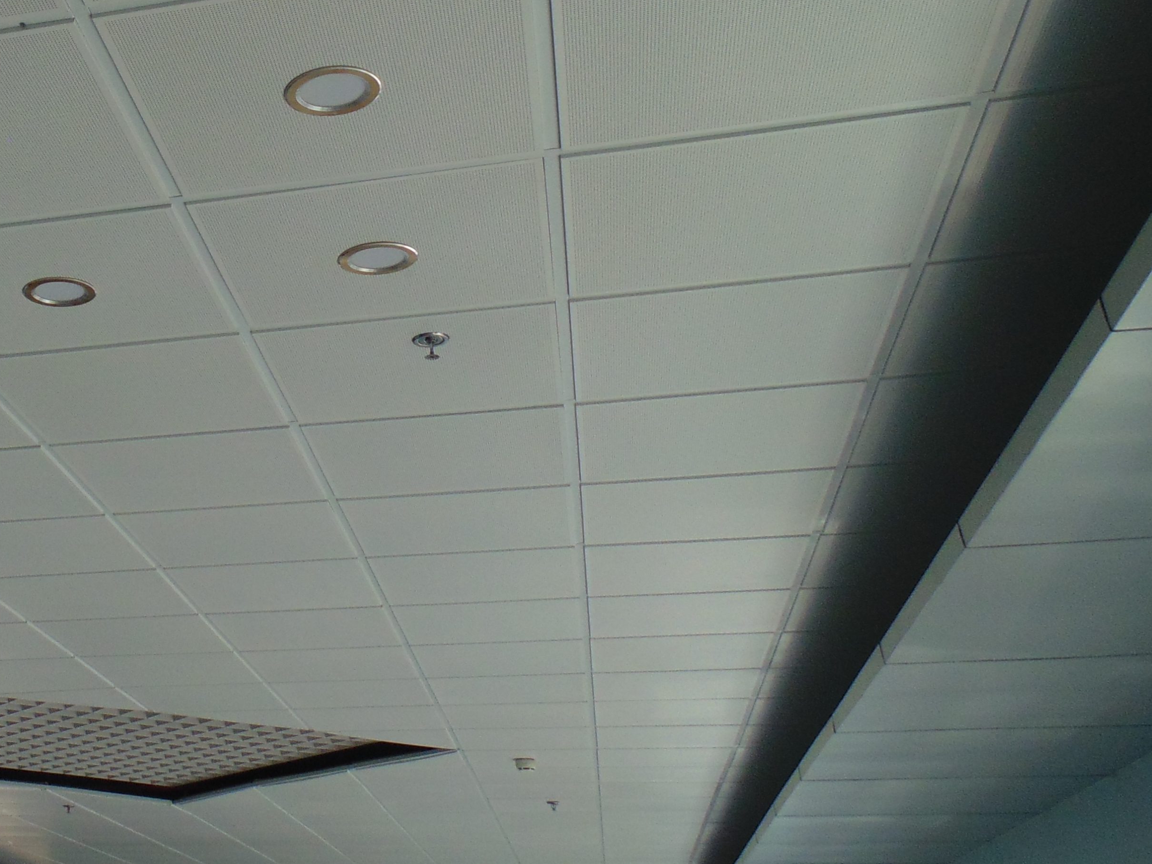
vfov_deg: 30.2
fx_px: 1564
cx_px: -60
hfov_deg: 35.6
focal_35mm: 47
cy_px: 176
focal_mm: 4
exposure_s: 1/250
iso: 80
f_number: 3.1
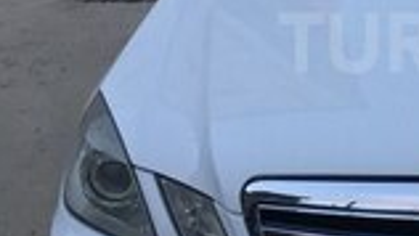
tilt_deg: -16.6
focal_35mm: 99
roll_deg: +0.1
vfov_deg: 12.2
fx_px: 1100
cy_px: 42
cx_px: 483
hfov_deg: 20.4
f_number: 2.2
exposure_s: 1/100
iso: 40
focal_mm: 4.15
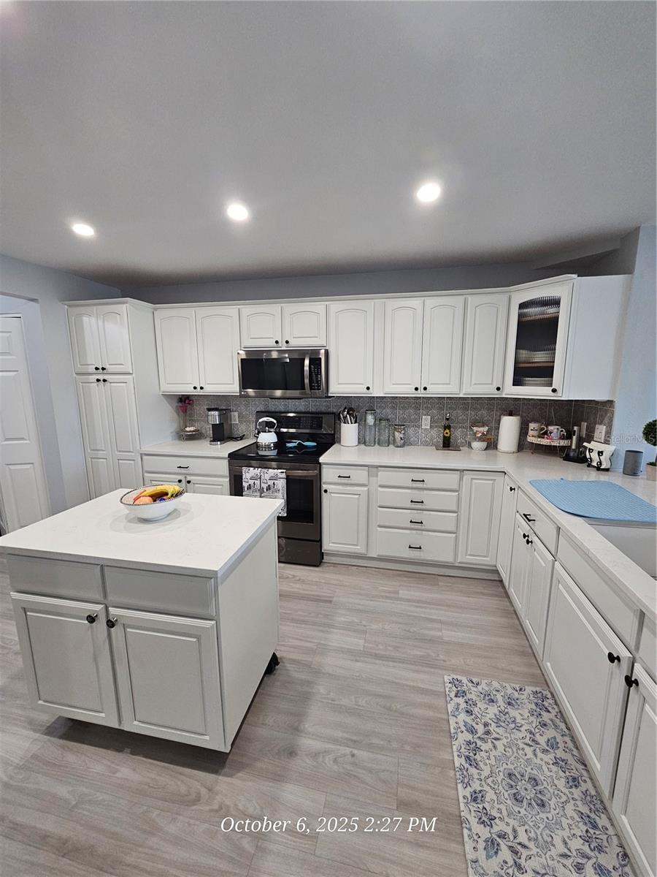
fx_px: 329
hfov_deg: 89.9
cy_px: 438
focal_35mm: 13
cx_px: 328
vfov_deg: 106.2
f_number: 2.2
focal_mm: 2.2
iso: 250
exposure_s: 1/60
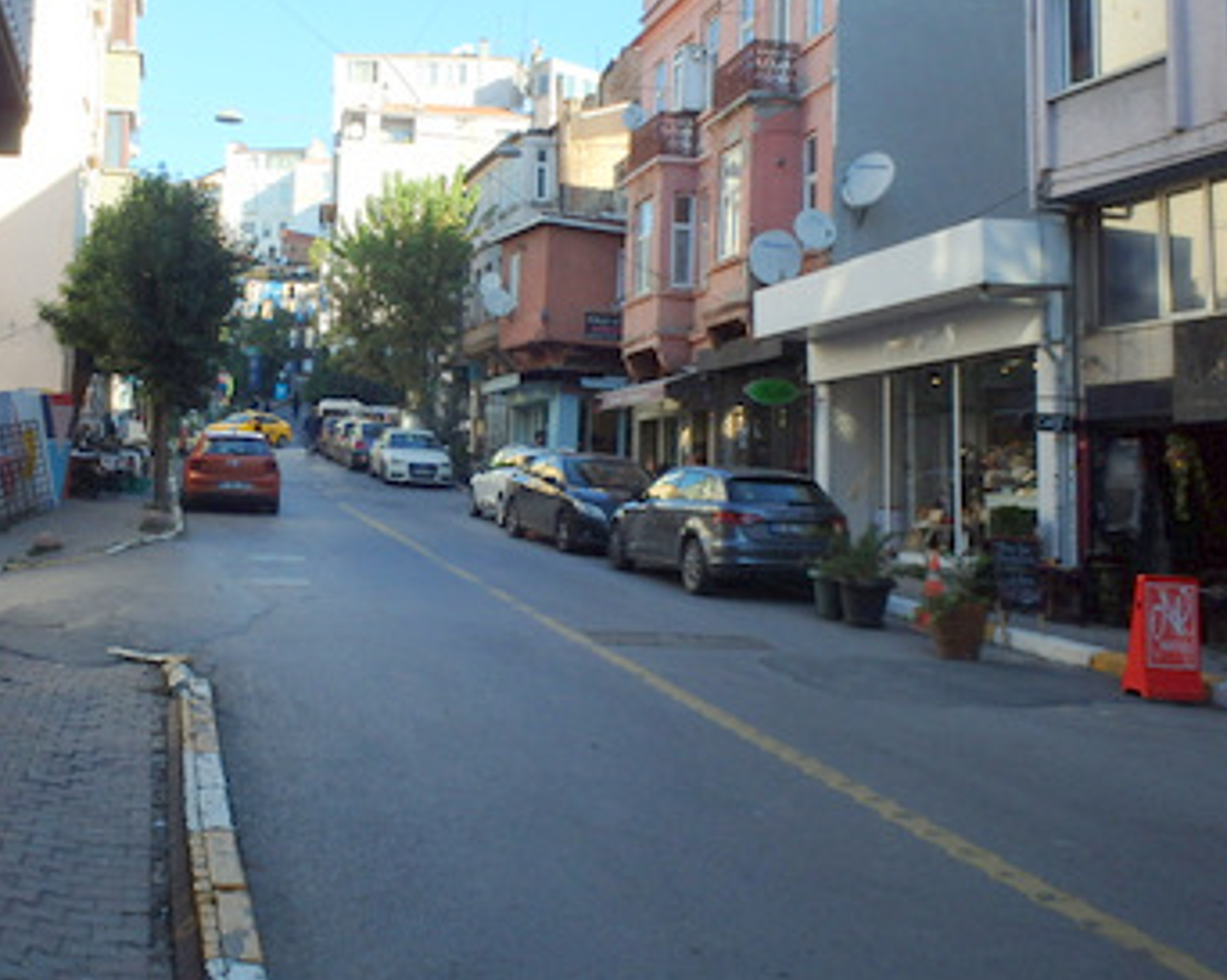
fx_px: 1451
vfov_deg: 37.0
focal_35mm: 40
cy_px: 339
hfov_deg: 44.9
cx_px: 370
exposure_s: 1/400
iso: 125
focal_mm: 5
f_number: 3.9
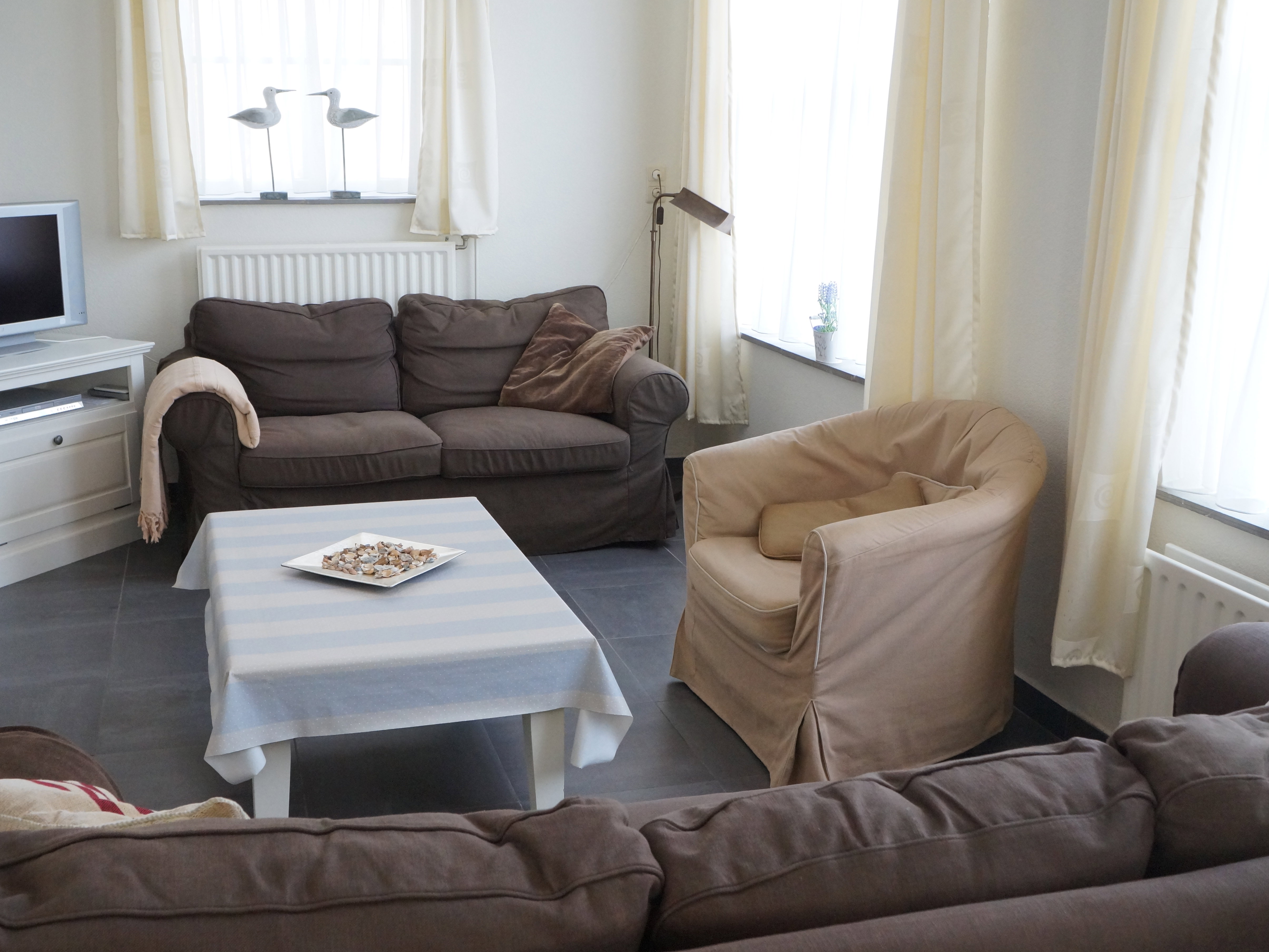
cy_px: 479
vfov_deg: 39.7
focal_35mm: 36
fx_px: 1320
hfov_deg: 51.3
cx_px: 563
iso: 1600
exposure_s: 1/160
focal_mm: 22
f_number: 6.3
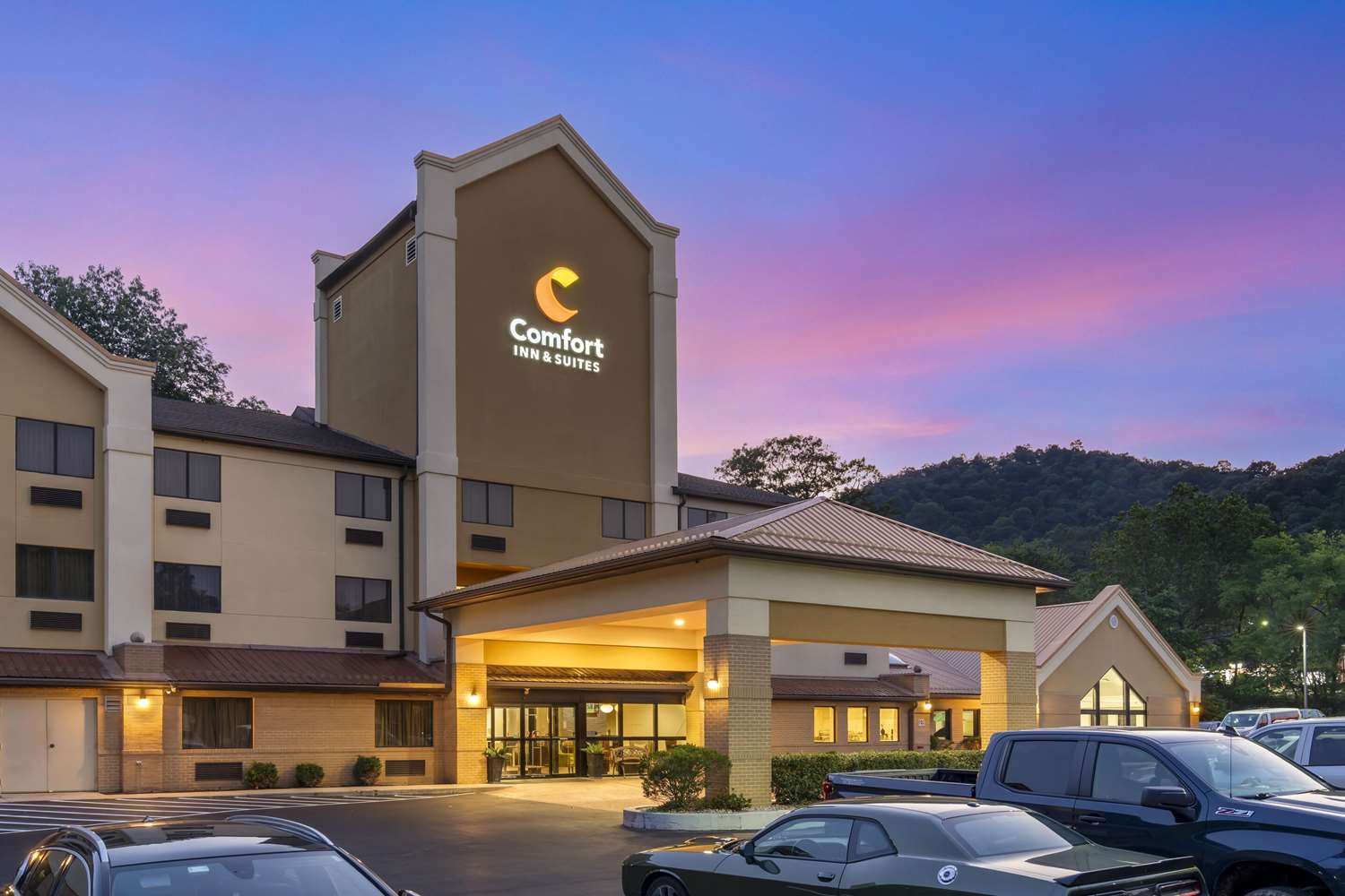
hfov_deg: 61.9
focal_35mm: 30
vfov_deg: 43.6
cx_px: 672
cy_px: 448
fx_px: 1121
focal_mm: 30
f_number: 9
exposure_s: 8
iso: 200
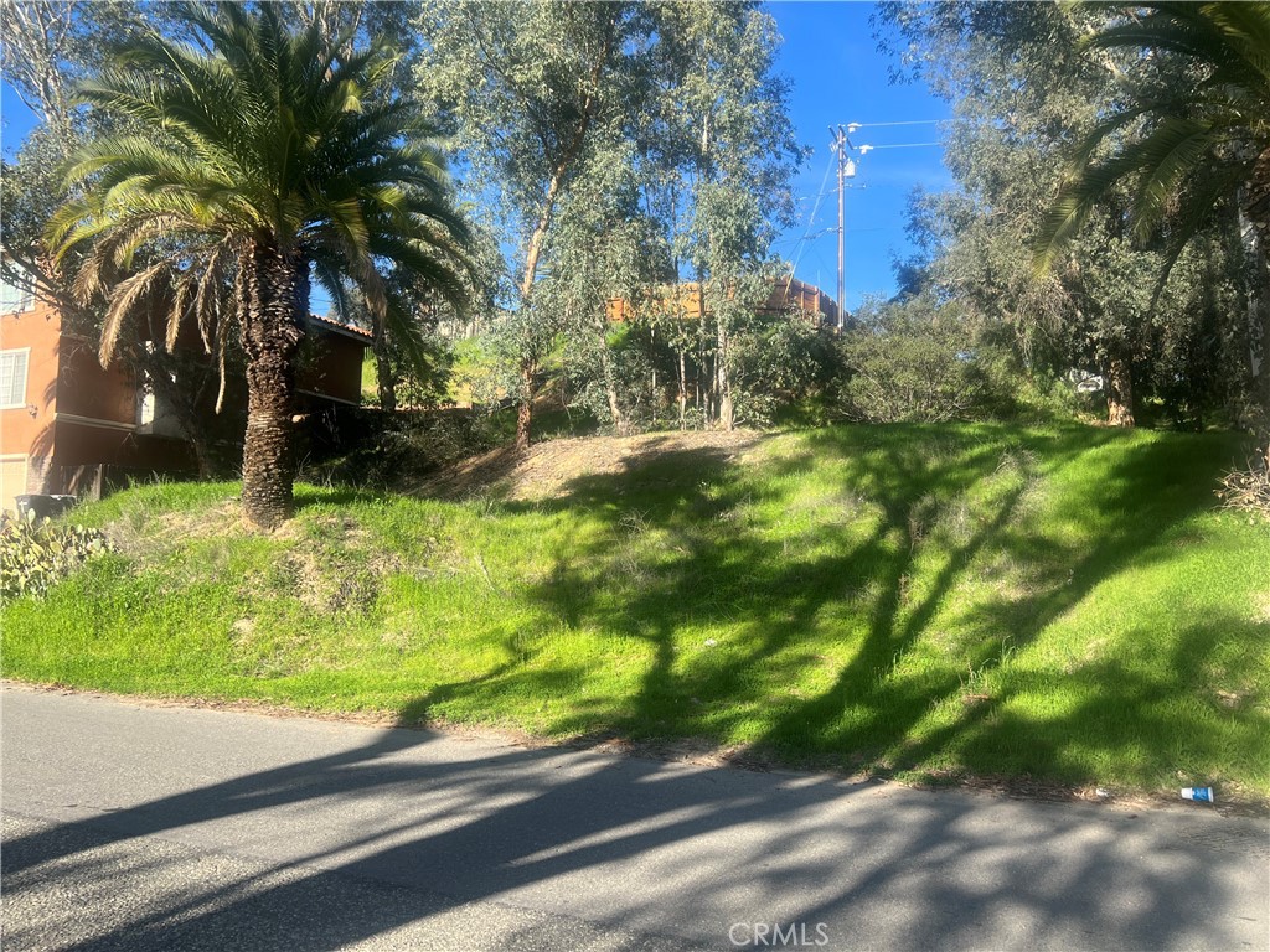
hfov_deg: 67.3
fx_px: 954
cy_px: 476
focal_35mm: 26
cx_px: 635
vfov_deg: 53.1
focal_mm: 5.7
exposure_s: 1/1377
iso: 50
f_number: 1.5
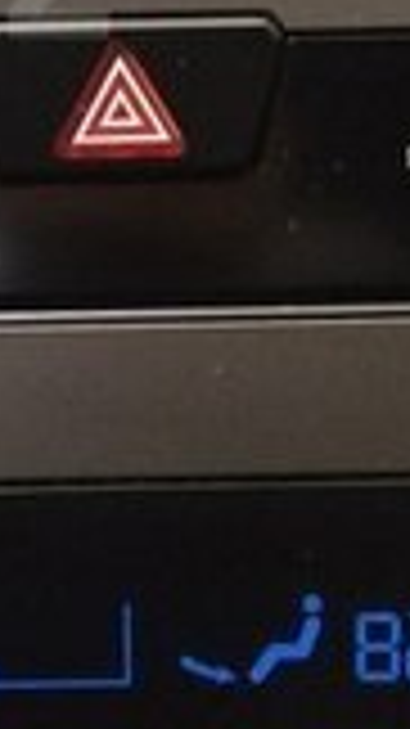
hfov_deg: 9.0
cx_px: -351
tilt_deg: -28.2
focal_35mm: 129
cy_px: -29
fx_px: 2496
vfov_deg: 16.2
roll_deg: -1.6
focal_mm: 4.15
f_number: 2.2
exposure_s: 1/33
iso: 64
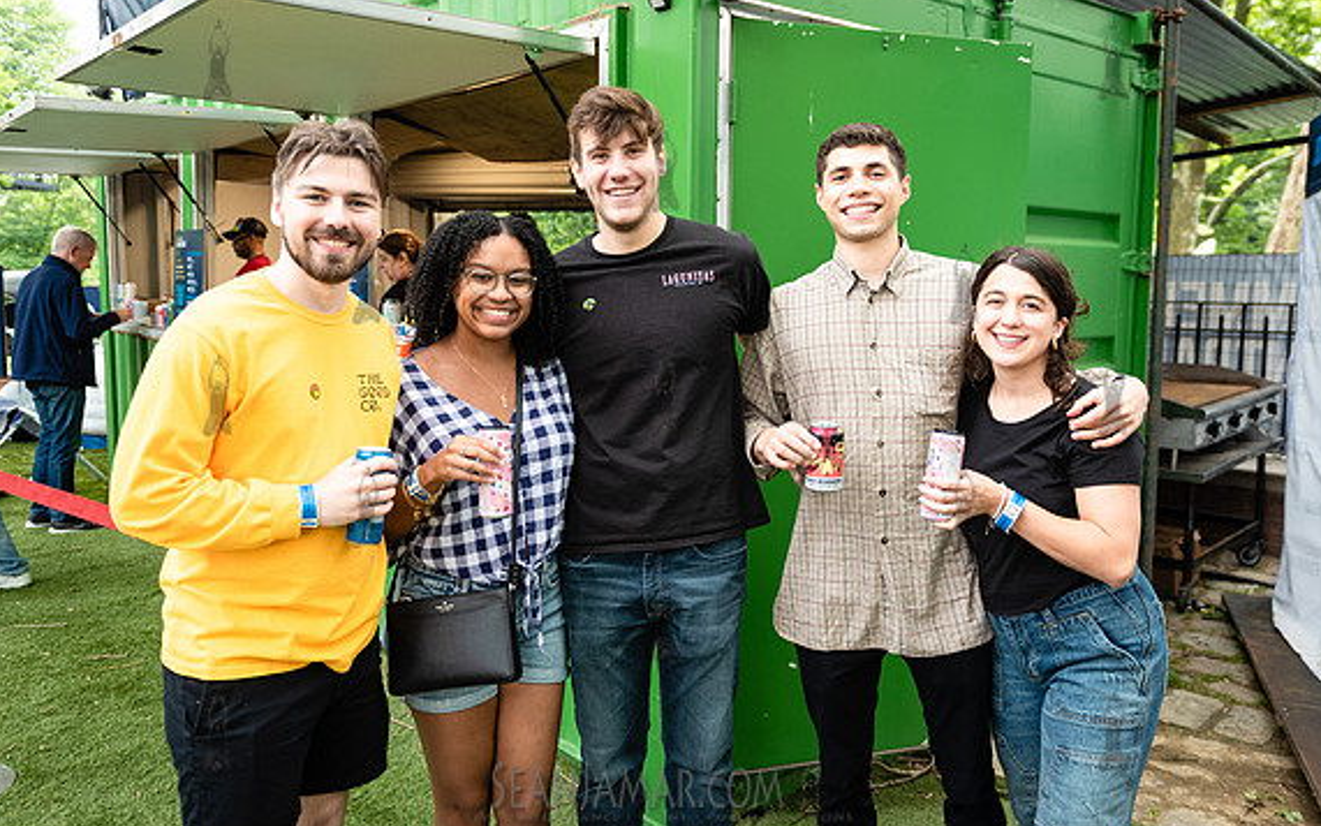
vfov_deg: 43.1
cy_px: 368
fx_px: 1044
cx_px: 663
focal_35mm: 29
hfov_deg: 64.6
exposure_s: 1/100
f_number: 2.8
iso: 500
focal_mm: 24
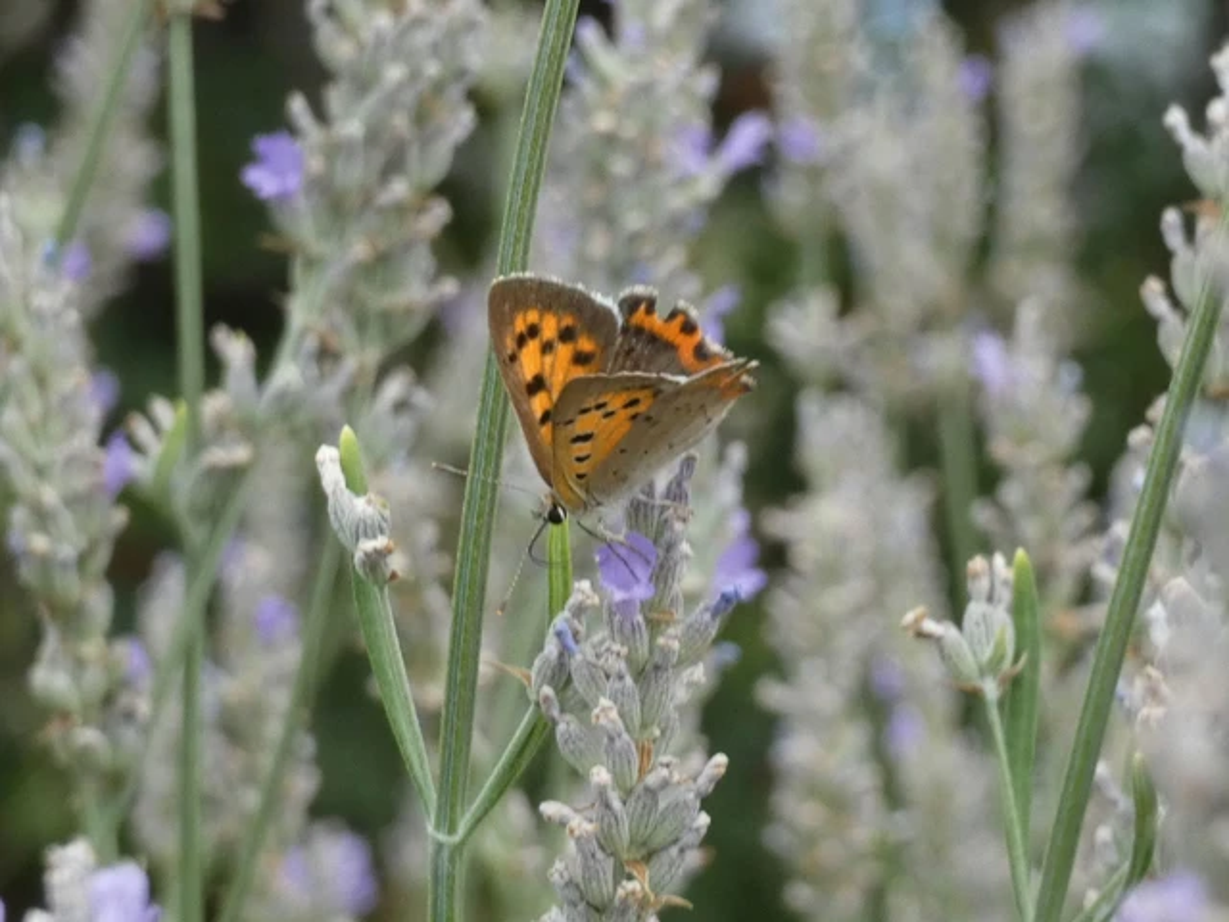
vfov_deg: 9.1
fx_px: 5823
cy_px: 461
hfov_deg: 12.0
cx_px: 614
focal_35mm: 164
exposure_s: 1/80
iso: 250
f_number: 5.4
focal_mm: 29.5
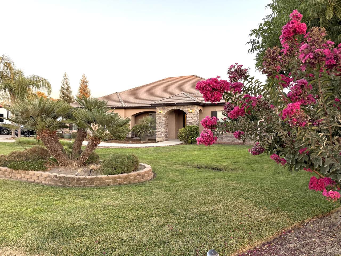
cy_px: 128
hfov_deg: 71.6
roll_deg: -0.1
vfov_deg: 56.8
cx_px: 170
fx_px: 236
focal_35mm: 24
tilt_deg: -2.1
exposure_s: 1/179
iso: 64
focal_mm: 6.76
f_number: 1.78
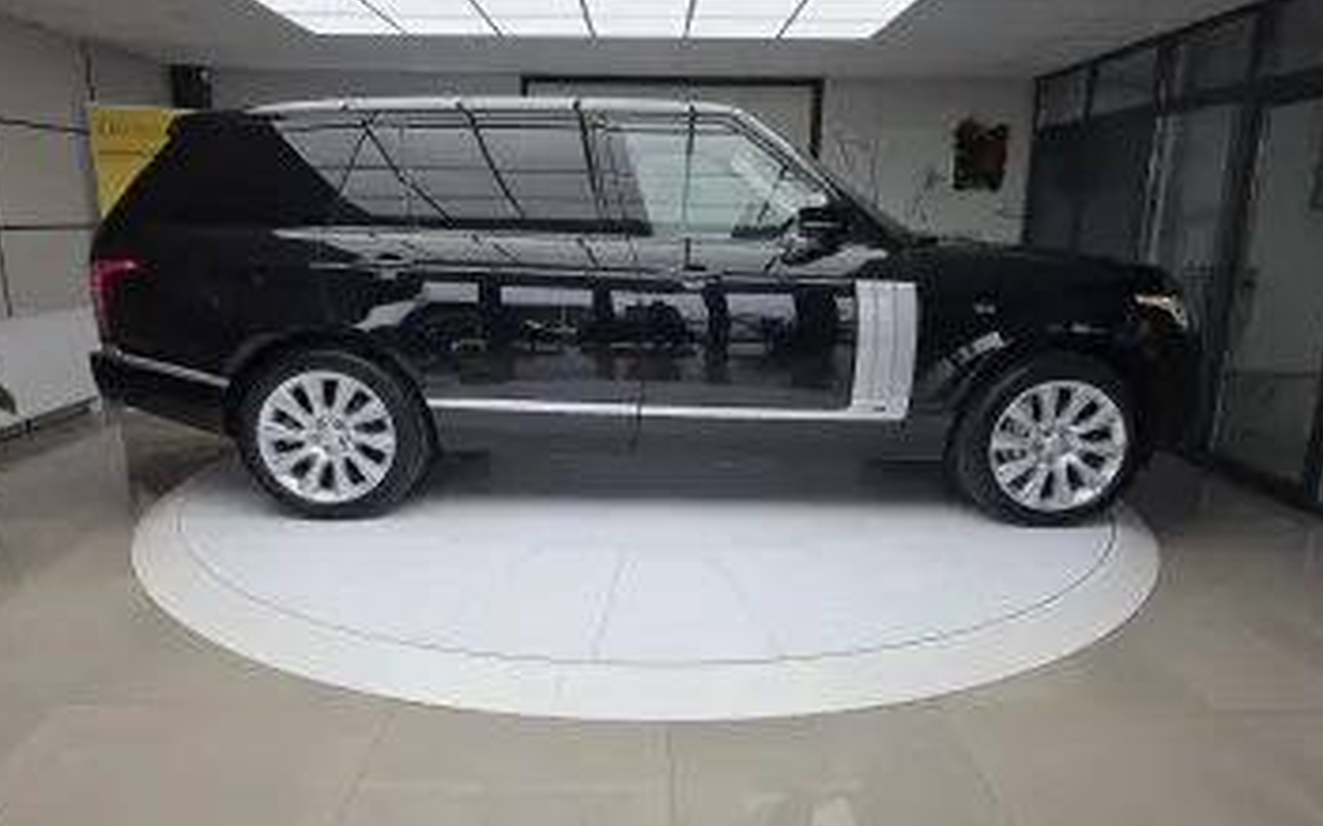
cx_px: 656
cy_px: 438
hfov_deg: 72.6
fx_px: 901
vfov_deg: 49.2
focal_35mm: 25
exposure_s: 1/111
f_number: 1.7
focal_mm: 6.25
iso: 12
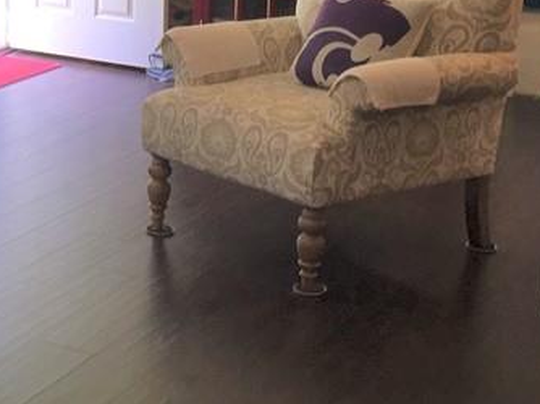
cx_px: -60
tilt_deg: -10.9
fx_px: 1387
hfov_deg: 20.9
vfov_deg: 16.2
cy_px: -19
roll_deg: -1.3
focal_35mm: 89
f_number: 2.2
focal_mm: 4.15
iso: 32
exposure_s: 1/40
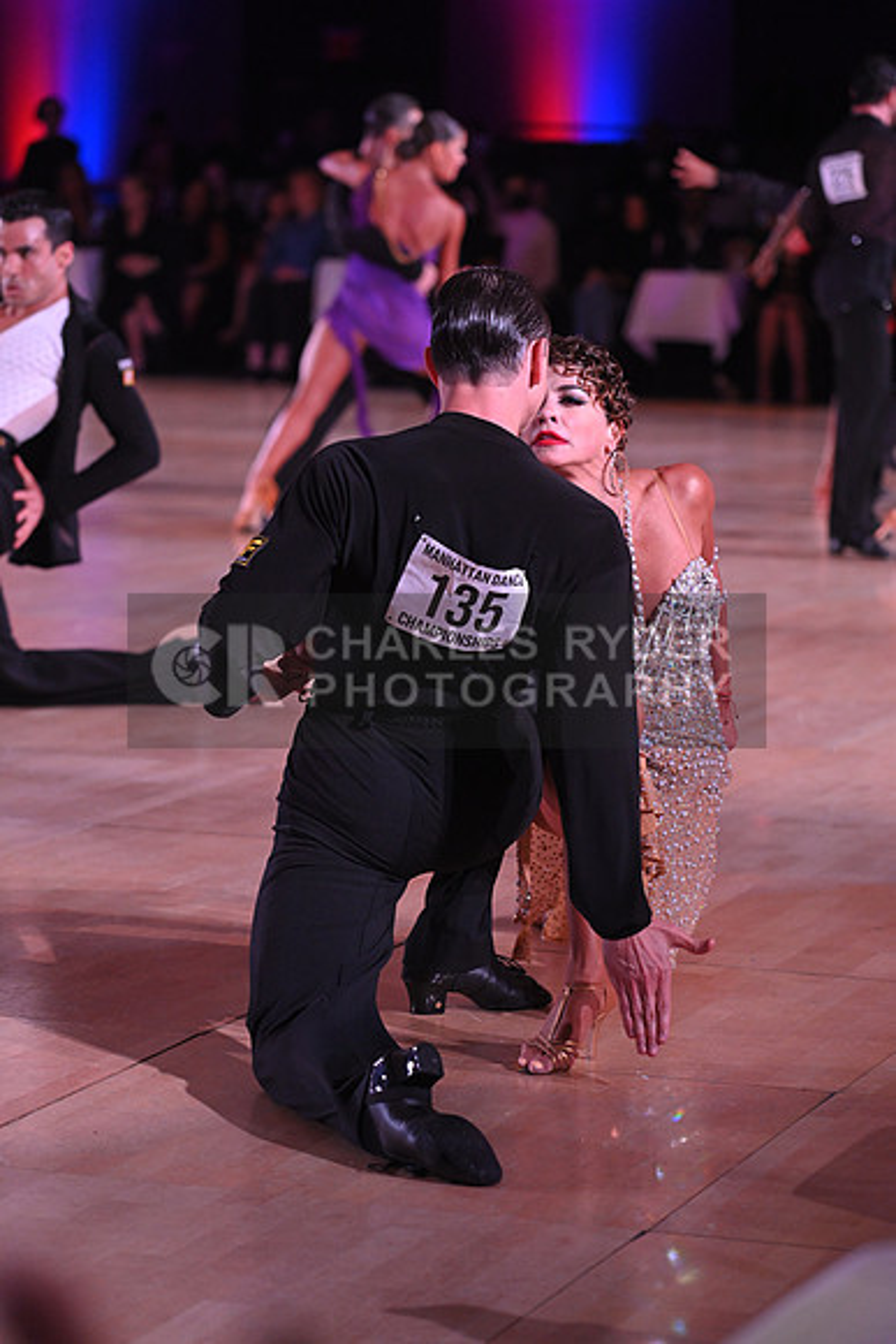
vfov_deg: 16.4
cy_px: 672
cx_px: 448
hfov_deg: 11.0
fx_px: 4664
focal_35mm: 125
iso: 2500
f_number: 4.5
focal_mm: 125
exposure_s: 1/320
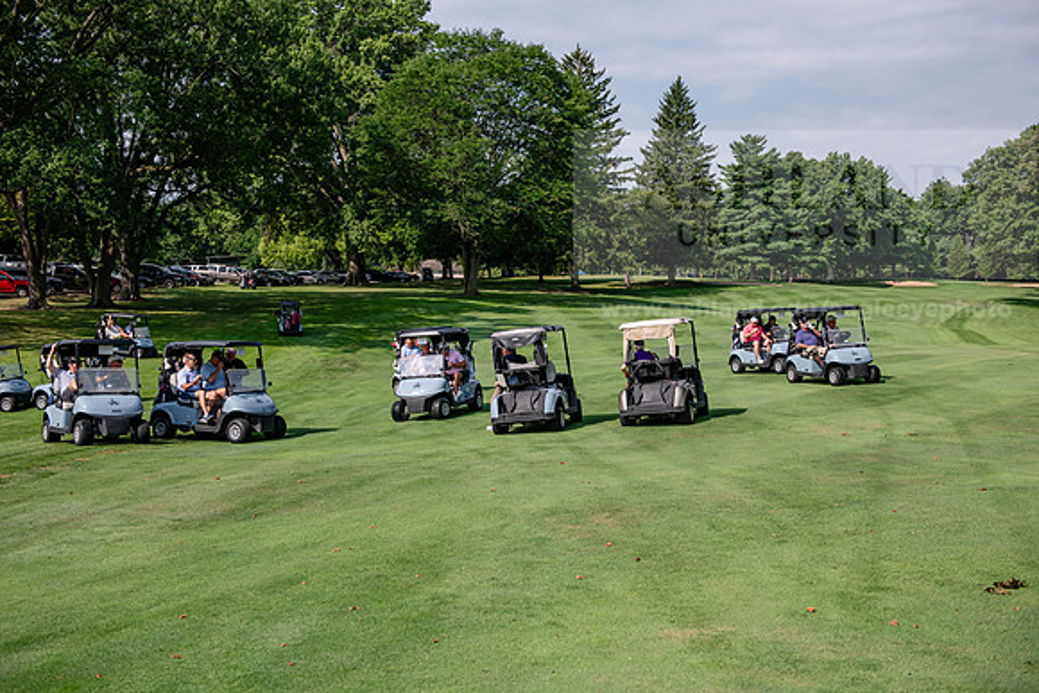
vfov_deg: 33.4
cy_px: 346
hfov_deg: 48.4
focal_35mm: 40
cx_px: 520
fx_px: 1155
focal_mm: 40
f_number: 4
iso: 64
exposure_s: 1/640
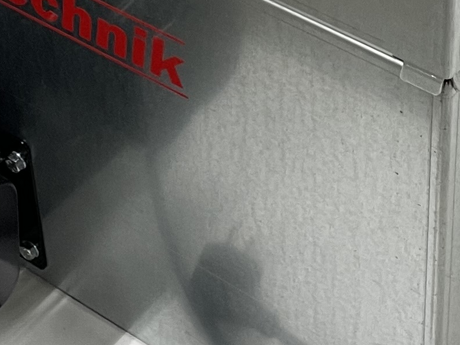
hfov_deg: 14.9
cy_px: -223
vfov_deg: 10.7
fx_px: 1755
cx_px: 223
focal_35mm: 132
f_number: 1.6
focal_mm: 4.2
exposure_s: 1/50
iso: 80
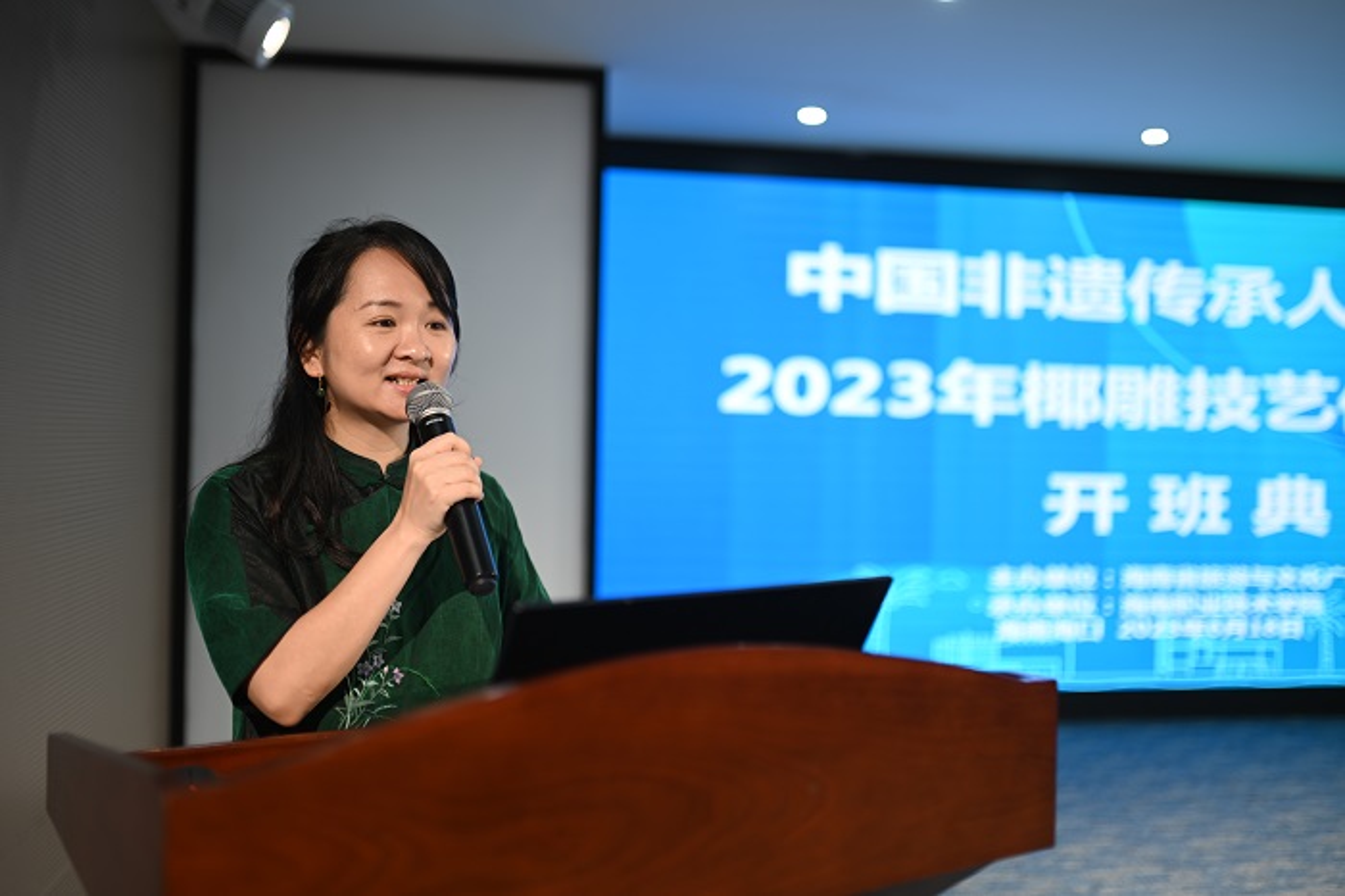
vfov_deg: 37.8
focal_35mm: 35
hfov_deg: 54.5
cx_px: 672
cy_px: 448
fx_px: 1307
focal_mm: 35
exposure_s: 1/125
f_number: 1.4
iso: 125
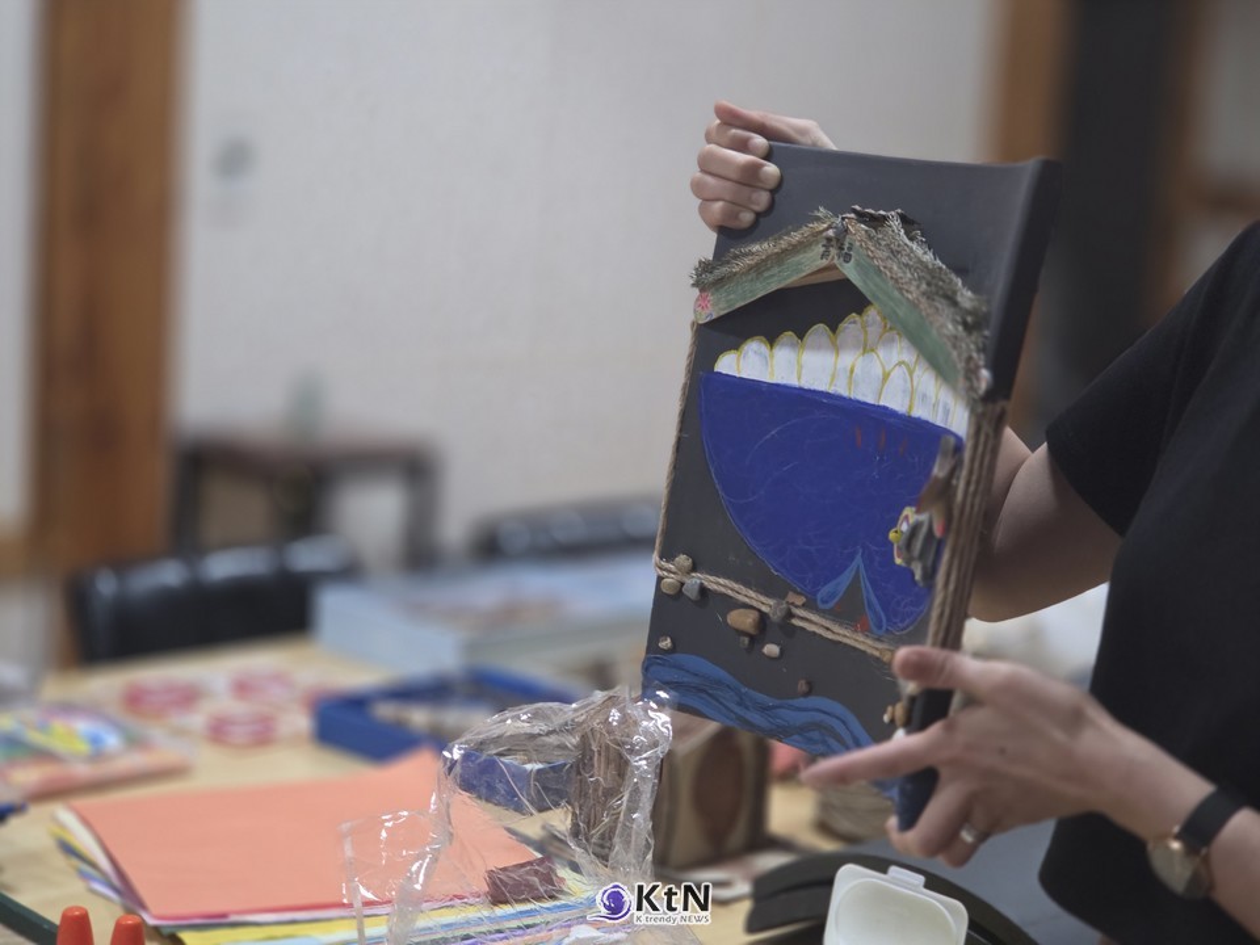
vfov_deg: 21.3
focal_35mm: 69
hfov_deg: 28.2
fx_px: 2512
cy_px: 472
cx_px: 630
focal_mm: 7
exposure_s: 1/60
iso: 320
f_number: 2.4
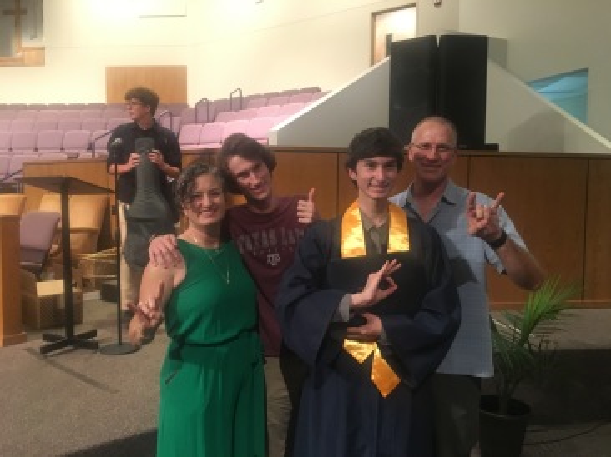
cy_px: 228
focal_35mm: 29
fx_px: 512
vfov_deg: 48.2
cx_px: 306
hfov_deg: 61.7
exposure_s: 1/15
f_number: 2.2
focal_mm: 4.15
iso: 200
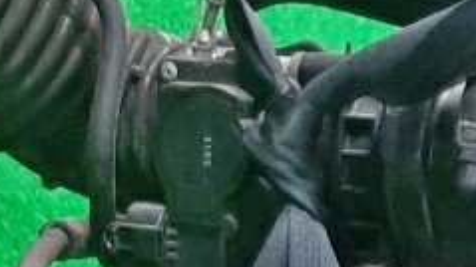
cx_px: 514
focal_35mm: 171
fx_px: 2157
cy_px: 743
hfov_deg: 12.4
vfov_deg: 6.6
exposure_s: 1/50
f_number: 1.7
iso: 186
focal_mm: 3.93
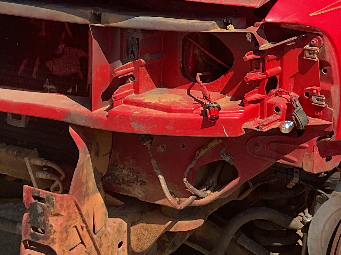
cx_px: 323
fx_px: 926
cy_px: 10
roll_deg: -2.9
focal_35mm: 94
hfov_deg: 20.3
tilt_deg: -11.0
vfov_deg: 15.5
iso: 16
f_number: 1.8
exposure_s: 1/1534
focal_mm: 3
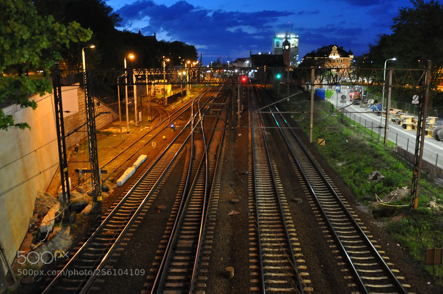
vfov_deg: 41.6
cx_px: 222
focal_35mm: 32
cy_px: 147
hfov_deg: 59.5
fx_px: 387
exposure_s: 1/4
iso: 1600
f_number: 3.8
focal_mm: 21
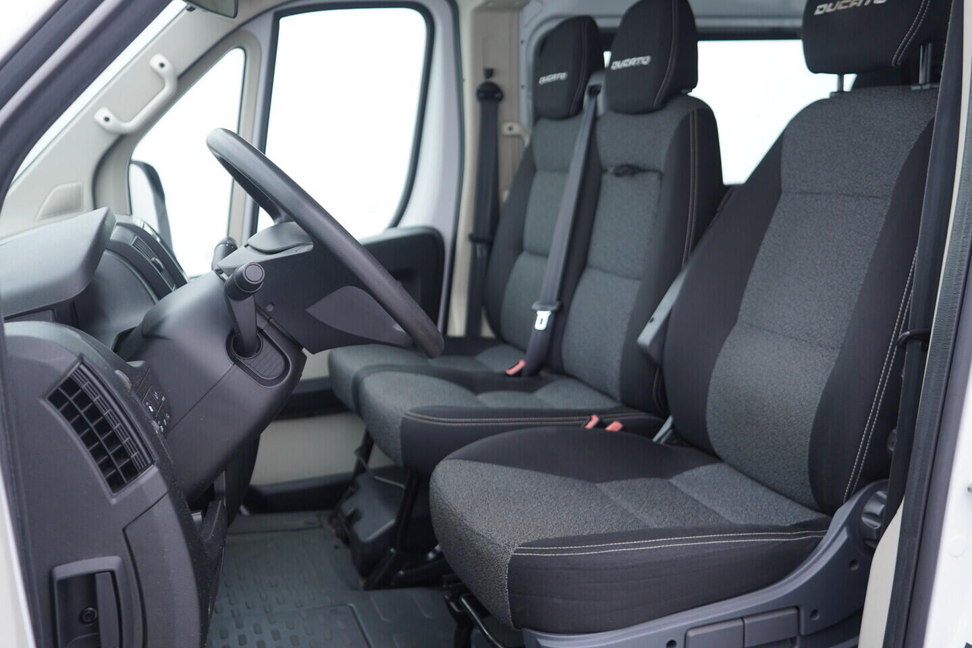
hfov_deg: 53.1
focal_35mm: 36
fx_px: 972
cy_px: 324
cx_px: 486
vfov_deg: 36.9
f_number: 2.8
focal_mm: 24
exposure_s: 1/40
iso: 160
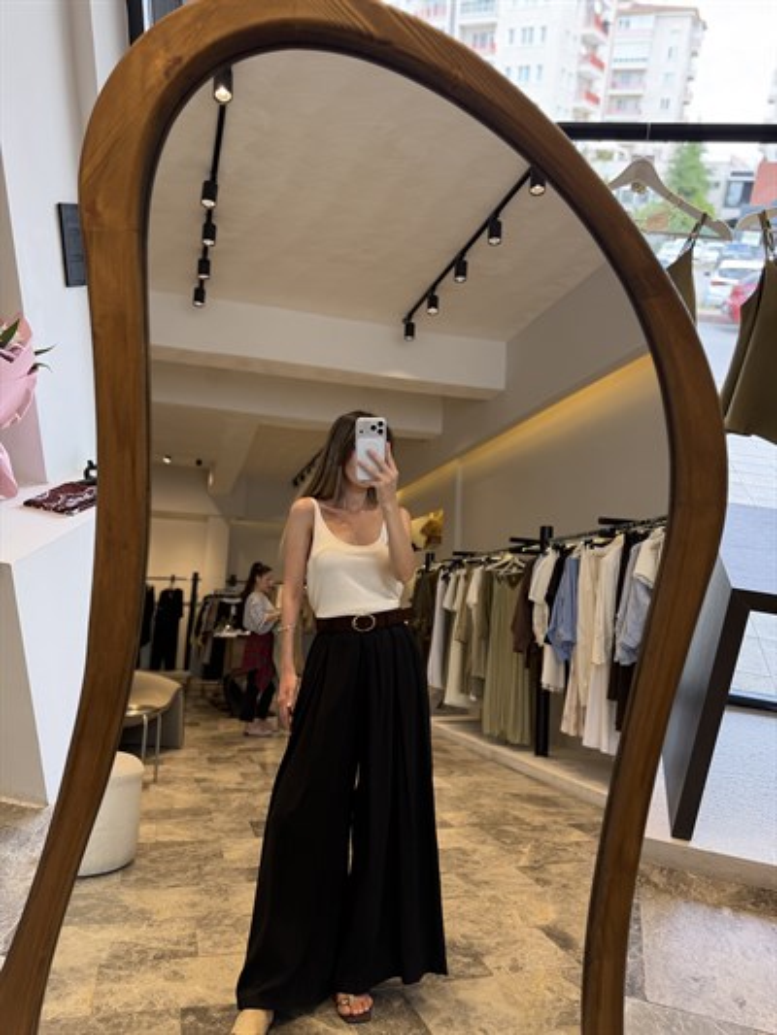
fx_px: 718
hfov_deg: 56.8
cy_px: 518
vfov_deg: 71.6
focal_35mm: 24
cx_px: 388
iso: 64
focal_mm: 6.76
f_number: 1.78
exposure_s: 1/121
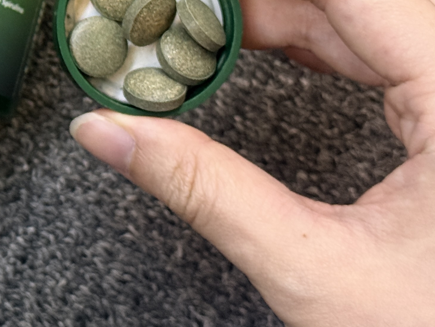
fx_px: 1659
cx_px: -132
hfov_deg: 14.3
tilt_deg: -80.9
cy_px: -2
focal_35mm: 132
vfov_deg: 11.1
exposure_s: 1/50
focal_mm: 6.76
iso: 200
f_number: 1.78
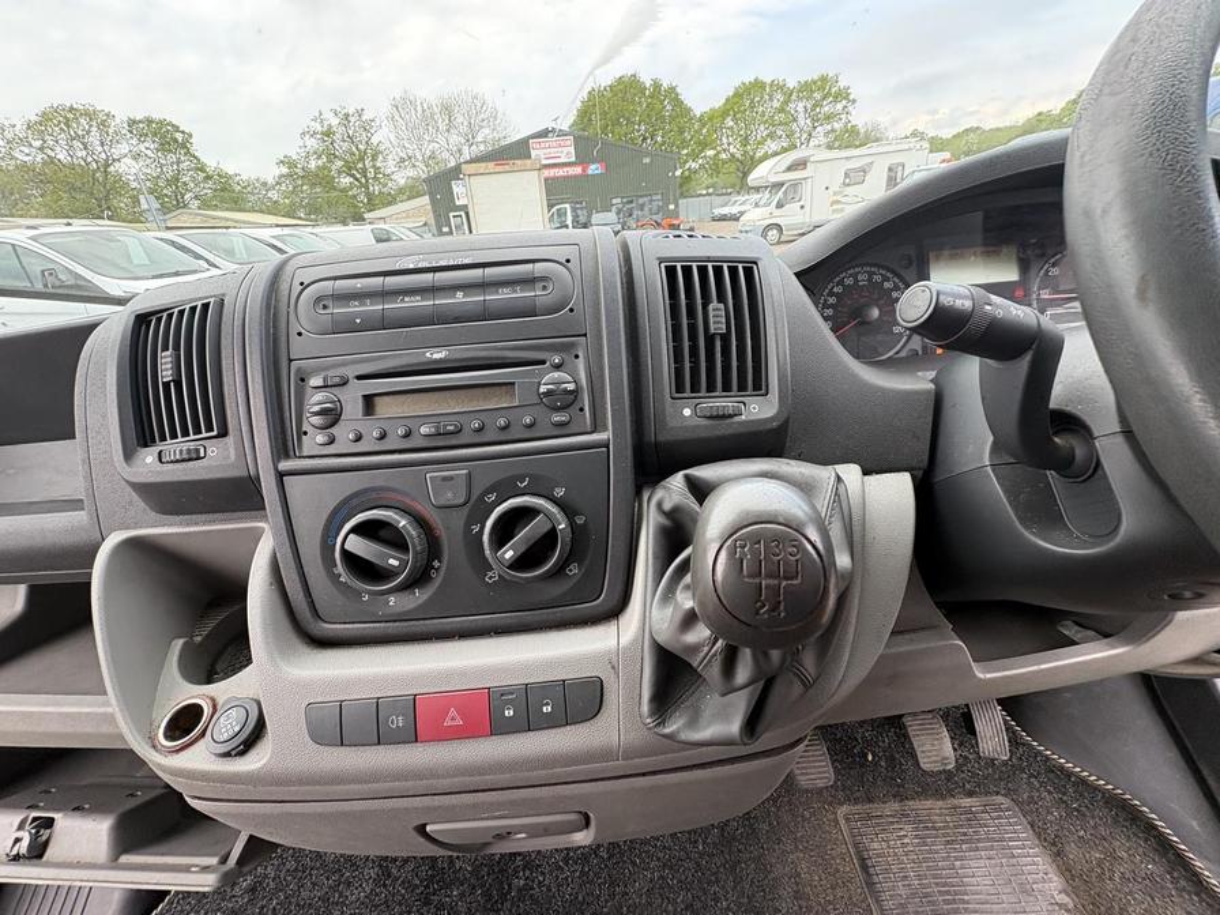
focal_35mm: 14
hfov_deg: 102.1
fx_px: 493
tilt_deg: -24.1
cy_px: 458
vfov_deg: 85.7
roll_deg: +1.7
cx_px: 610
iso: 100
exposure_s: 1/137
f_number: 2.2
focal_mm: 2.22
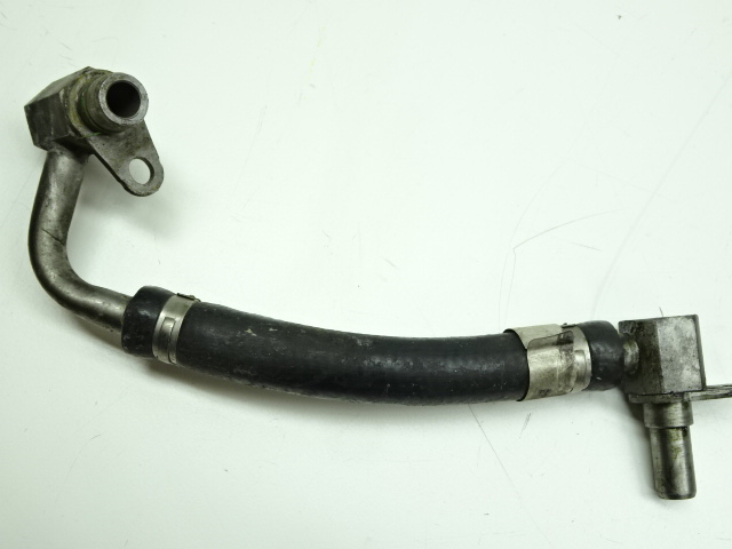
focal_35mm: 38
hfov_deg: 49.0
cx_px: 366
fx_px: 804
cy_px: 274
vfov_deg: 37.7
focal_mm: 6.56
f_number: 4
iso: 160
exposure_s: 1/40
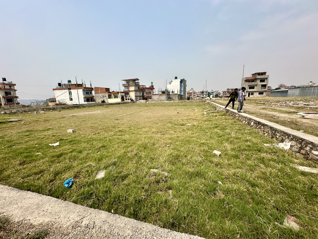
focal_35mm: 14
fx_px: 129
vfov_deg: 85.7
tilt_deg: -8.8
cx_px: 159
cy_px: 120
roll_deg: +1.2
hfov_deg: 102.1
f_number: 2.2
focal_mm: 2.22
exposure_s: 1/2398
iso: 50
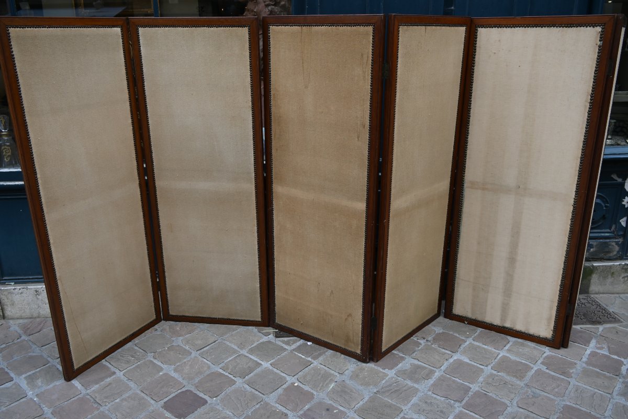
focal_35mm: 30
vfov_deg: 43.6
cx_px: 314
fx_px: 523
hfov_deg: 61.9
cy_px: 210
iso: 100
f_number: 5.6
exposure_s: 1/125
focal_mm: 20
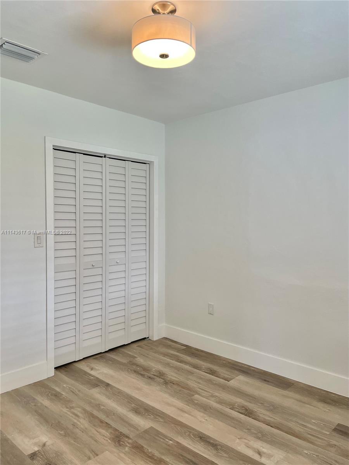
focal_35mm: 26
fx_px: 350
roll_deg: +0.0
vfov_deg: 67.3
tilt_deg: -1.5
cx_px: 174
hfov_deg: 53.1
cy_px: 232
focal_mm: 4.2
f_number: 1.6
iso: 80
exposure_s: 1/120
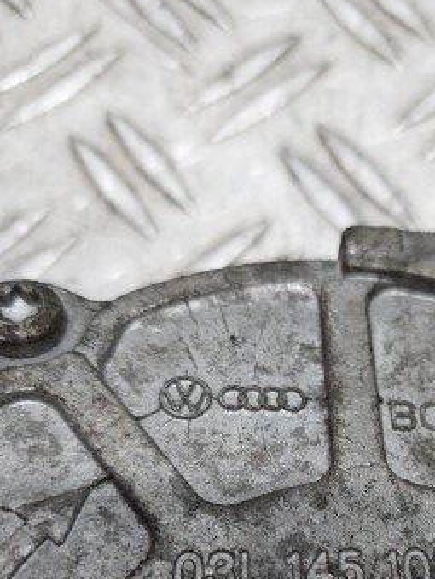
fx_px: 787
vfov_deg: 38.2
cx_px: 355
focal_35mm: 47
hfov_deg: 30.1
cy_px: 499
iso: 50
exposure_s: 1/33
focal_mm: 5.23
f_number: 1.8
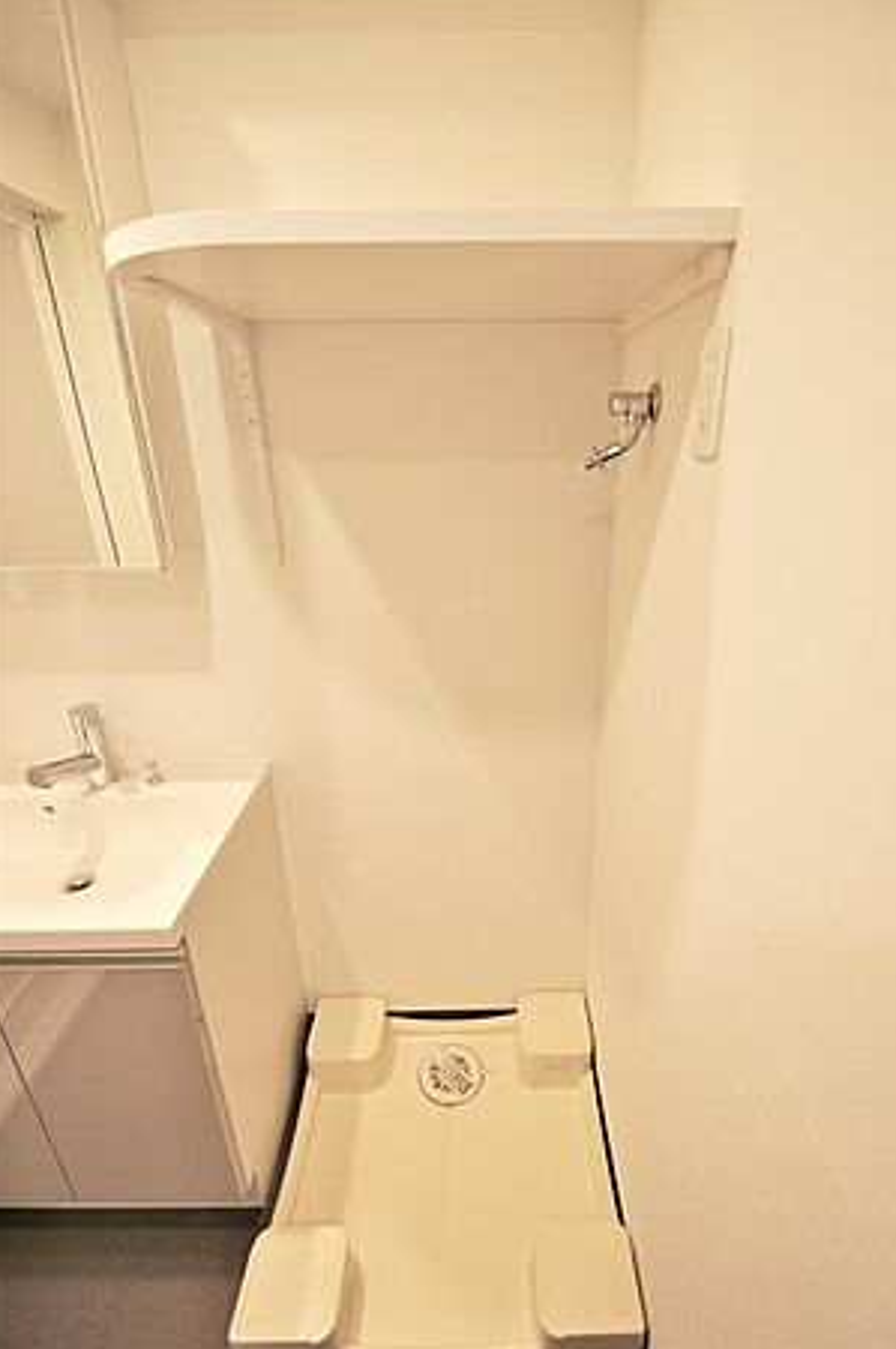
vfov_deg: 96.8
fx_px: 599
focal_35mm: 16
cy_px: 686
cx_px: 463
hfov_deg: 73.6
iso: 125
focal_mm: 10
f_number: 3.5
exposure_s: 1/30
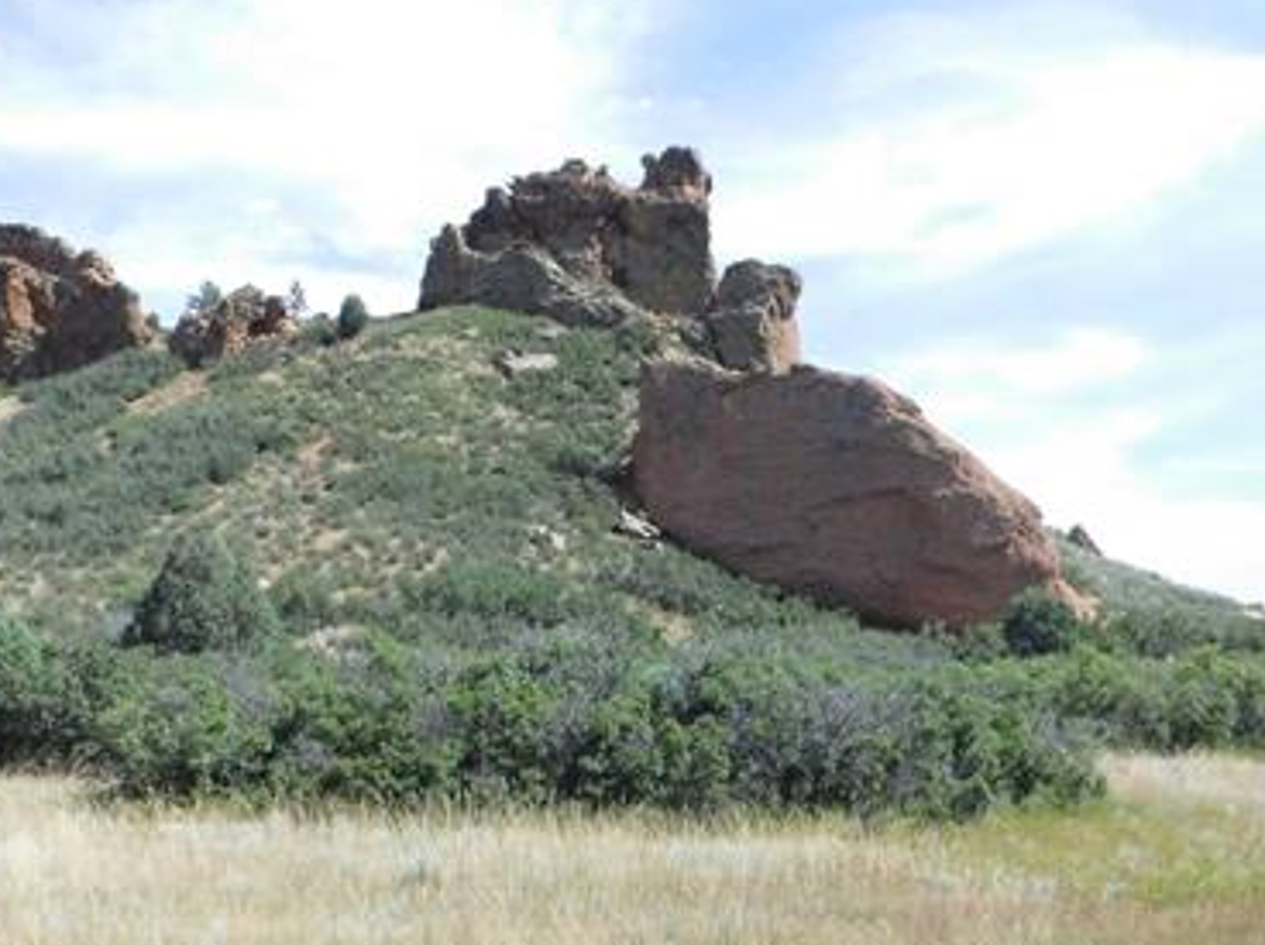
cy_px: 692
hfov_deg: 46.8
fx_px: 1460
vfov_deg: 35.2
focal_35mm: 40
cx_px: 612
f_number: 6
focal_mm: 4
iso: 800
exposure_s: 1/1500
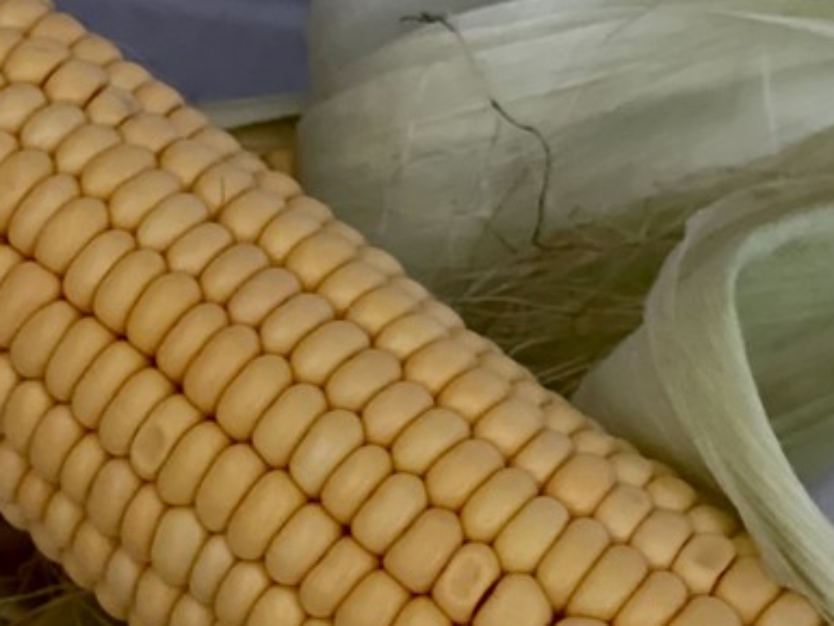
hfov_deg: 18.0
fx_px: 2603
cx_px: 152
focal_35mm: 108
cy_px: 386
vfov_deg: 13.7
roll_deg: +1.5
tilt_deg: -30.2
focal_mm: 6
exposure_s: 1/20
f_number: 2
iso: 500
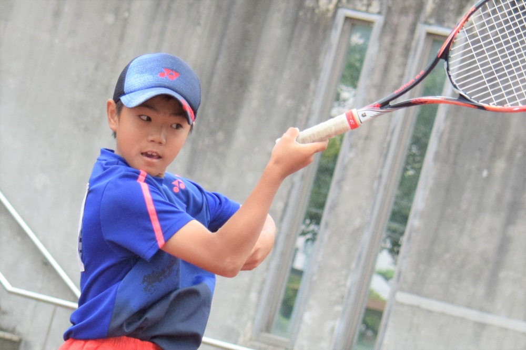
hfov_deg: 23.4
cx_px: 263
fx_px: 1271
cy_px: 175
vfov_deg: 15.7
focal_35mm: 87
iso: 1250
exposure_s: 1/1250
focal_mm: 58
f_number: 4.5
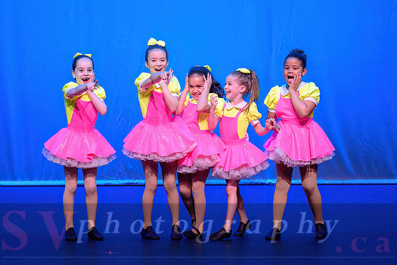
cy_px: 80
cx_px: 197
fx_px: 2819
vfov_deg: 5.4
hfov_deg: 8.1
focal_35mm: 256
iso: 1250
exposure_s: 1/320
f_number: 2.8
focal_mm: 160
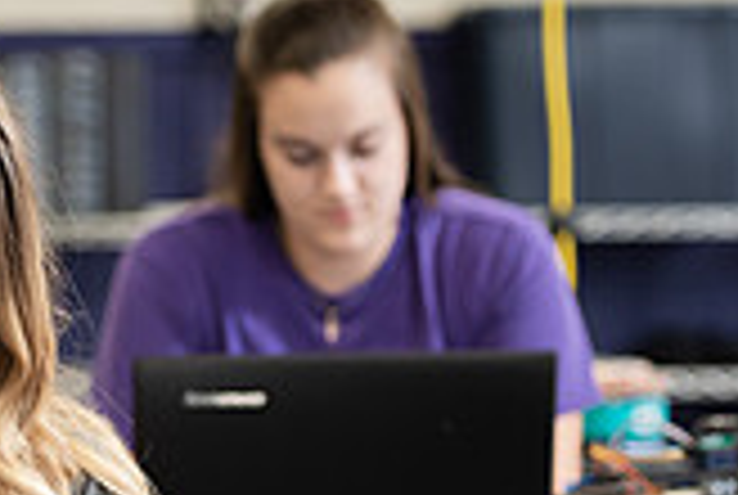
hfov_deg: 6.1
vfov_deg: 4.1
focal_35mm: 335
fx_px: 6880
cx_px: 158
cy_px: 601
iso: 1000
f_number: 3.2
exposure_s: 1/160
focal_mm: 95
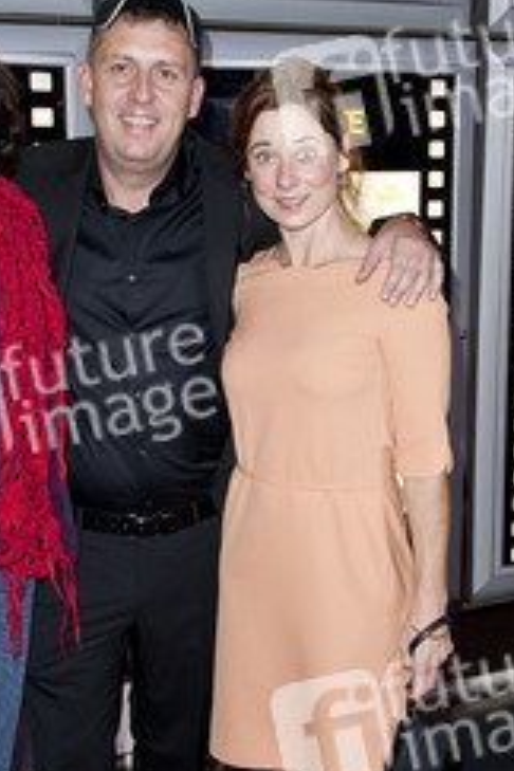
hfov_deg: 26.2
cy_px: 558
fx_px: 1092
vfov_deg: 38.1
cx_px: 148
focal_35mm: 51
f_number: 5
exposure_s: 1/125
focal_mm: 31
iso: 800
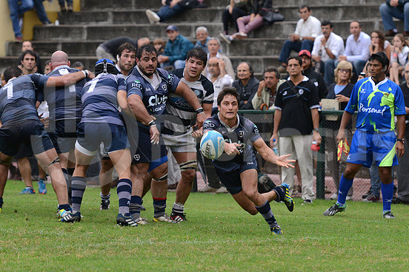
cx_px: 211
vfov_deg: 7.5
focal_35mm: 184
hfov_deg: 11.2
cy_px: 136
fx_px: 2090
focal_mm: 175
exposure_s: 1/500
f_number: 4
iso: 3200
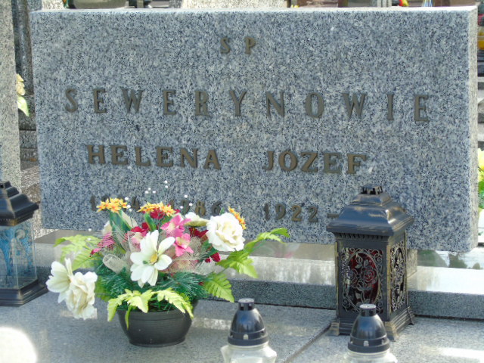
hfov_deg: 18.2
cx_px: 242
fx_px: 1510
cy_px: 182
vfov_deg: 13.7
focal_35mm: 108
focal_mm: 19
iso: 80
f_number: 4.4
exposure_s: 1/60
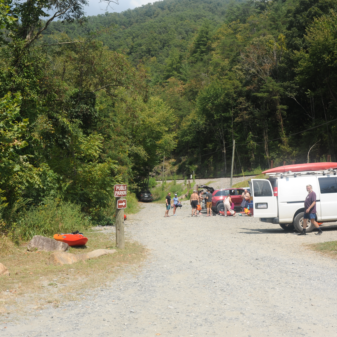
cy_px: 168
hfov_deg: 37.5
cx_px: 149
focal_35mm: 45
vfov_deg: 37.6
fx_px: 496
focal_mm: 35
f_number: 9
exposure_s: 1/500
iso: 250
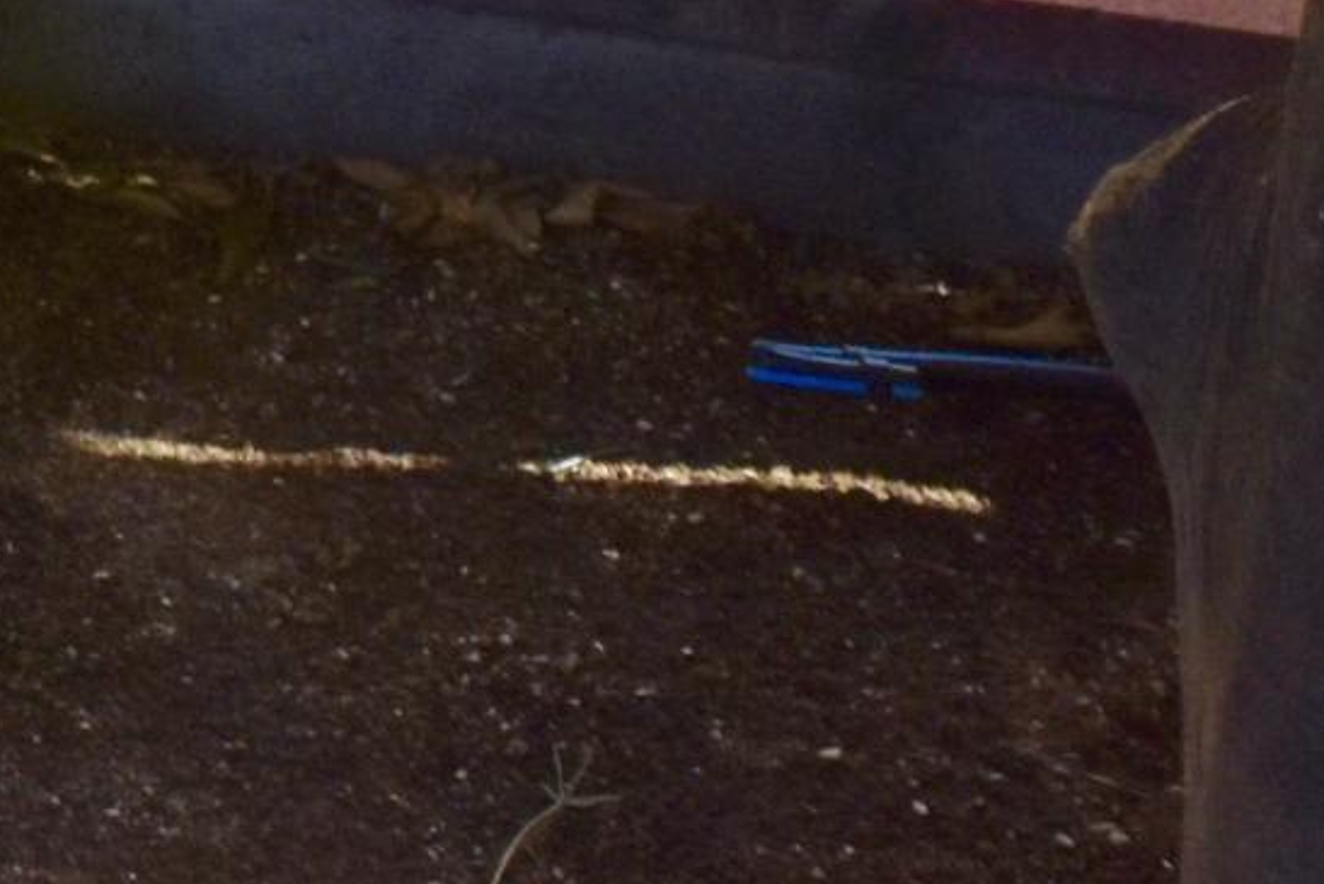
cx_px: -1711
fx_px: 5444
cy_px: -1264
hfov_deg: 11.7
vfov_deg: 8.5
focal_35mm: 148
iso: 720
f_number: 8
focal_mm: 18
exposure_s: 1/500
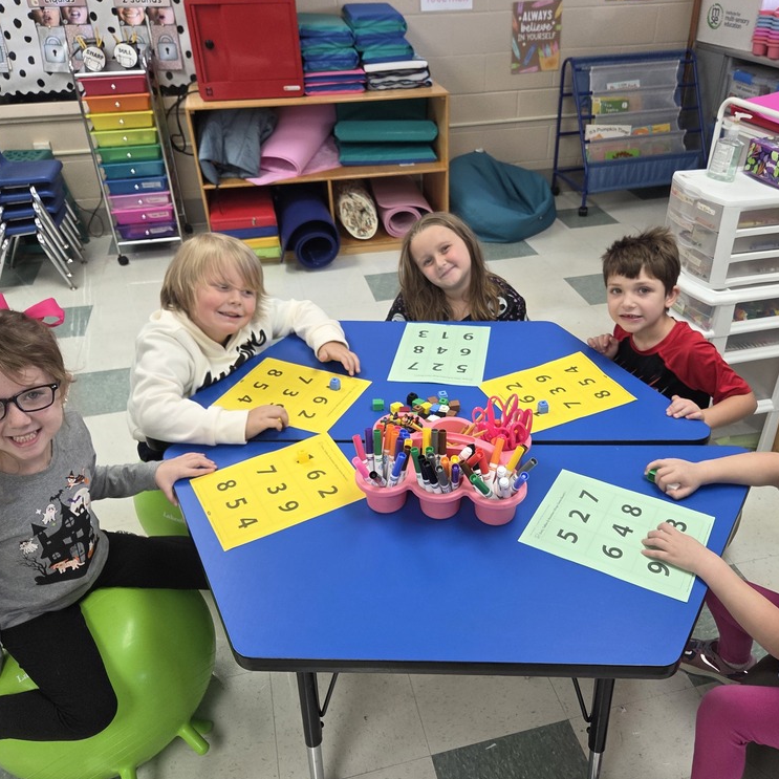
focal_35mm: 28
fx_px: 713
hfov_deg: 57.1
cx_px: 446
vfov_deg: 57.3
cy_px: 392
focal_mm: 5.4
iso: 100
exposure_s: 1/60
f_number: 1.8
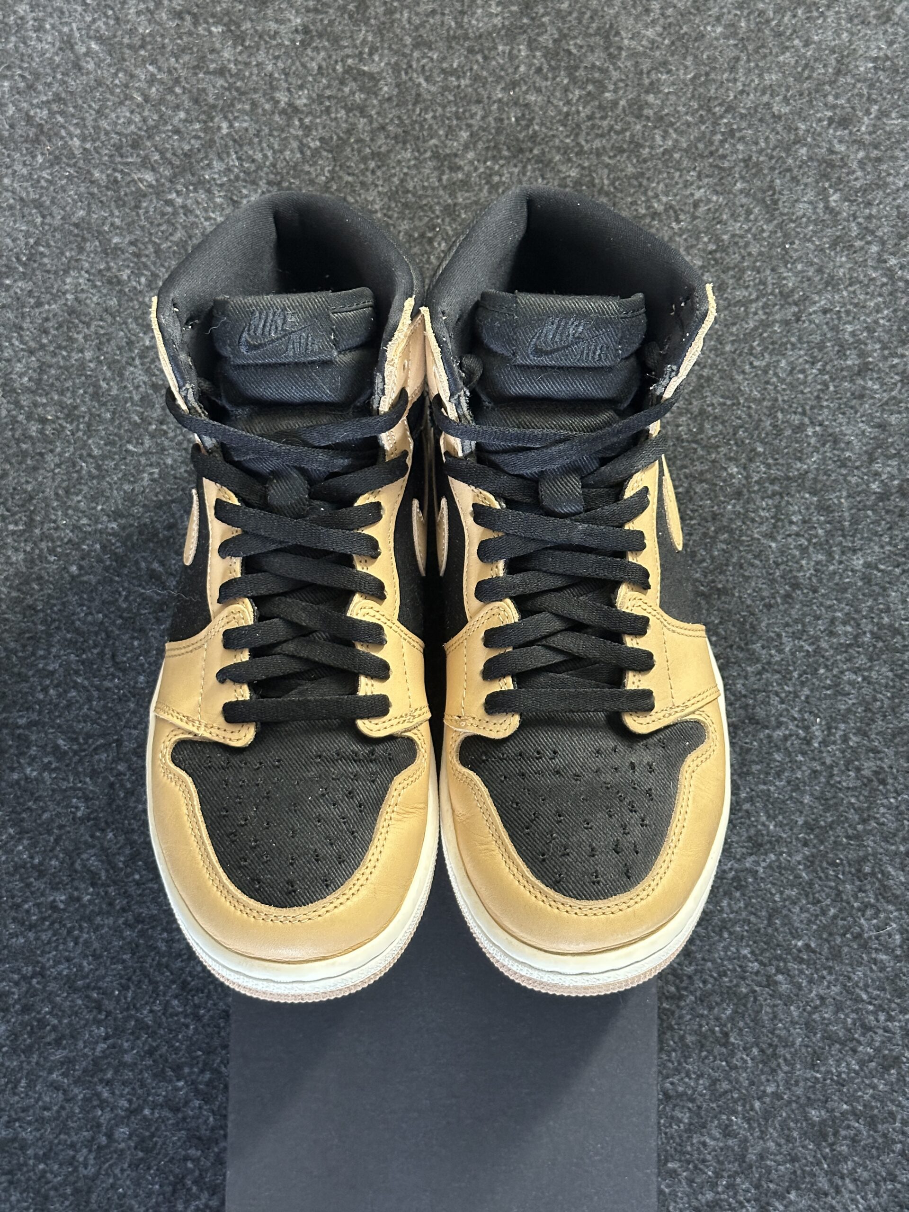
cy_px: 606
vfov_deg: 39.7
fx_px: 1681
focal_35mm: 48
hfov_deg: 30.3
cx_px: 454
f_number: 1.78
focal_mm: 6.86
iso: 500
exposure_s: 1/33
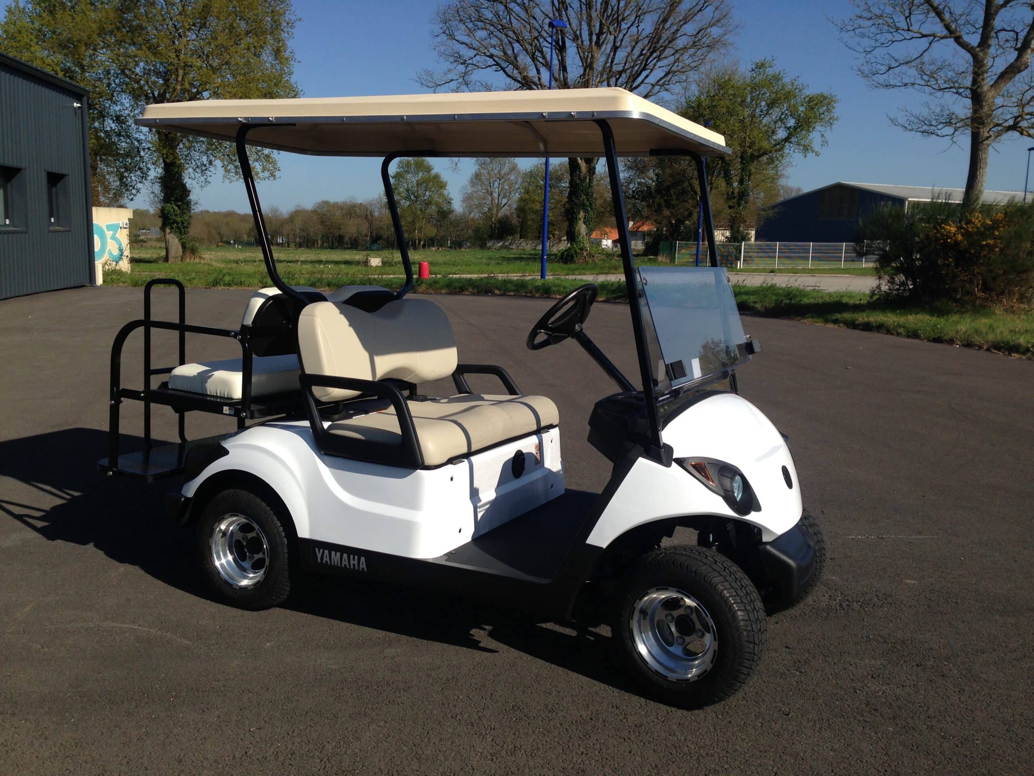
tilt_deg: -9.0
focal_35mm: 33
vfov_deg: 42.9
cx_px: 517
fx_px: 986
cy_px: 388
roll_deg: -1.8
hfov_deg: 55.4
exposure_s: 1/2088
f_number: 2.4
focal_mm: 4.12
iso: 50
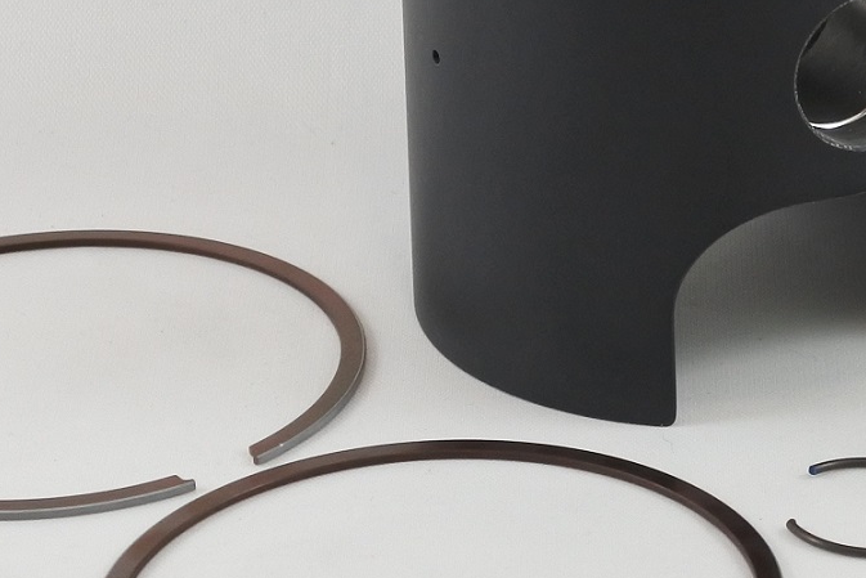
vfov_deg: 11.9
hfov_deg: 17.6
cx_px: 712
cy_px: 126
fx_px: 2767
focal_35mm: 115
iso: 400
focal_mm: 16.5
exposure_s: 1/160
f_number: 4.5
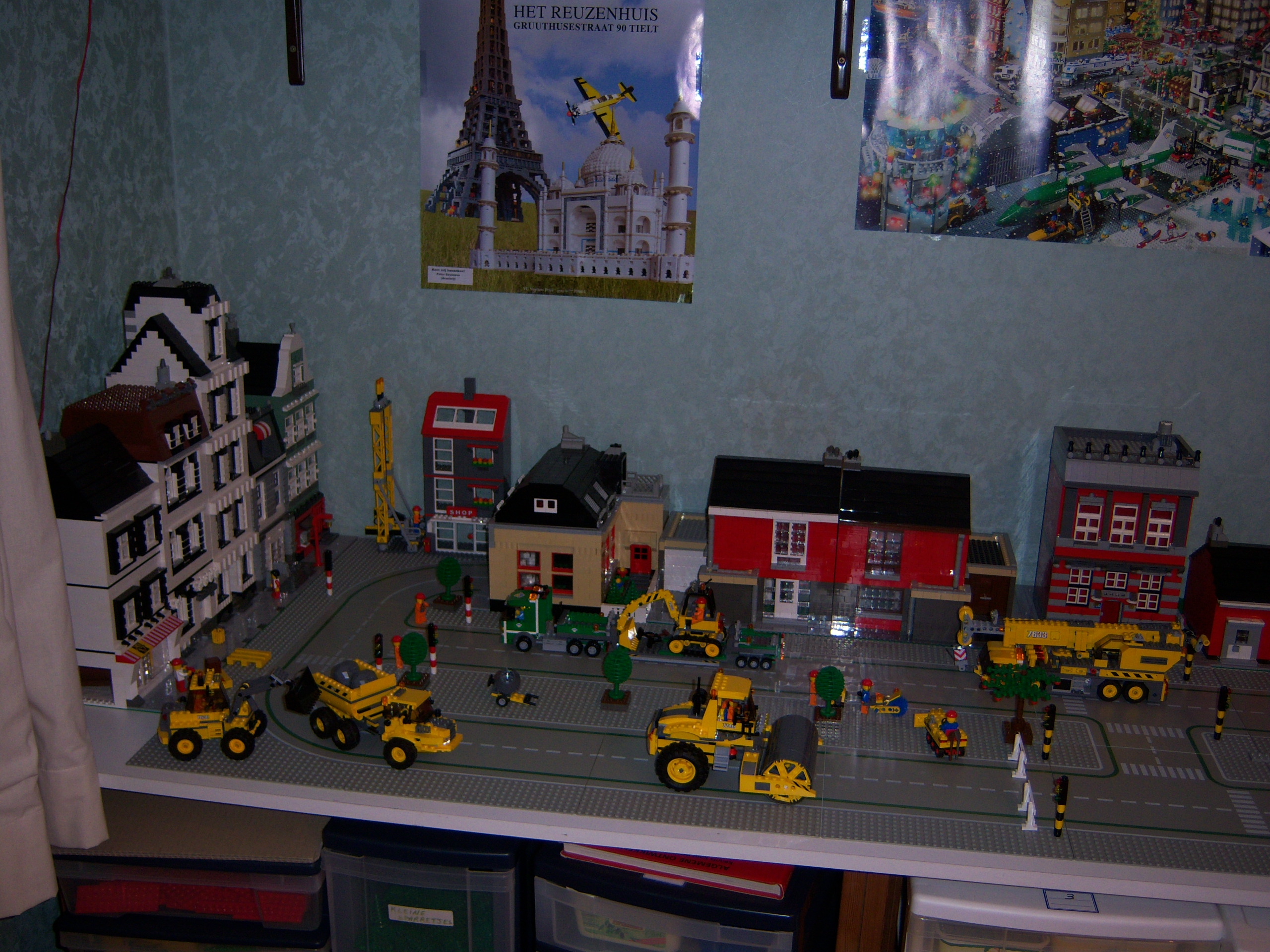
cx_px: 635
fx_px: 1321
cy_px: 476
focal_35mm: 36
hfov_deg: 51.4
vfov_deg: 39.7
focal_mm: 7.5
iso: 80
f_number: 2.8
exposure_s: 1/60
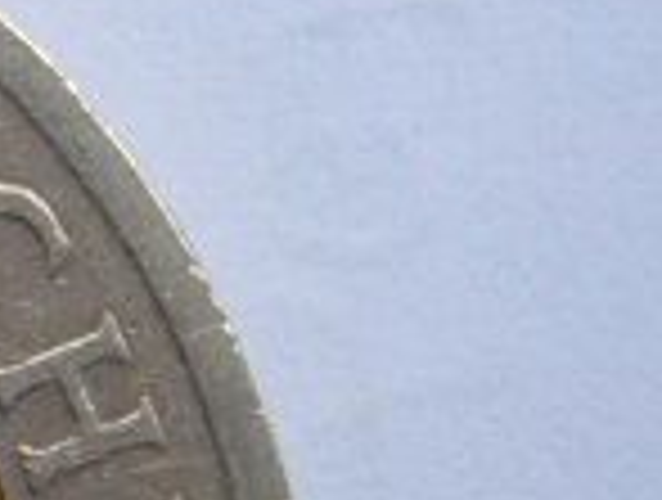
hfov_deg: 10.8
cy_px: 743
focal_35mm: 167
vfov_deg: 8.7
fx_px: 3202
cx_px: -671
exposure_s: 1/32
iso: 133
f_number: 2.8
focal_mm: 7.8
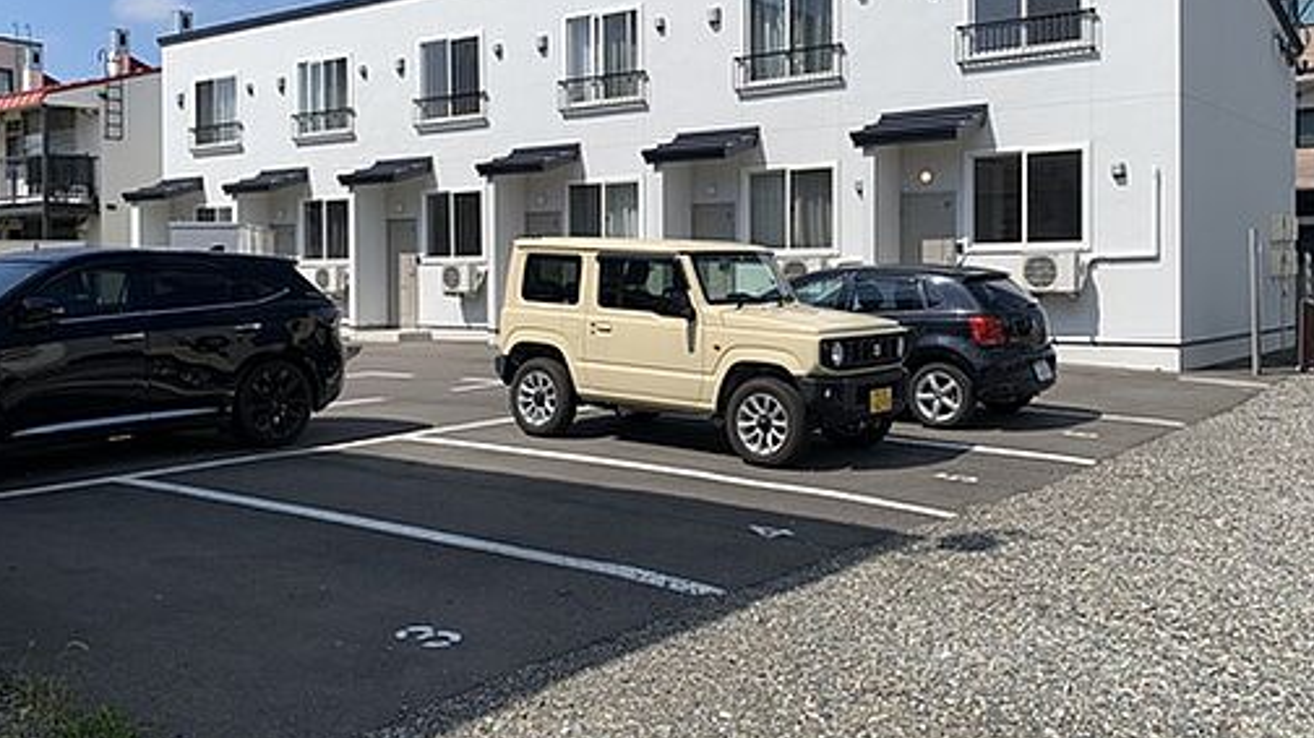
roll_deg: -0.6
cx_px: 652
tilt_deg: -0.6
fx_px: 1254
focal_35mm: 36
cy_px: 316
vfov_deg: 32.7
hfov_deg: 55.3
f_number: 1.8
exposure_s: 1/3289
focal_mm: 4.25
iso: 25
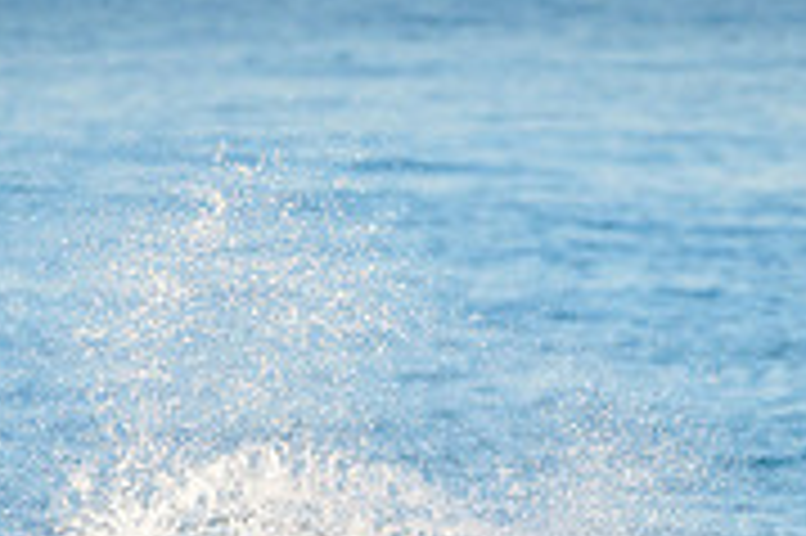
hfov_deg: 1.3
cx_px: 369
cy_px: 714
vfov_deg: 0.8
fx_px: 36325
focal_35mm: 1624
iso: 800
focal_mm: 500
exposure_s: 1/2000
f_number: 5.6
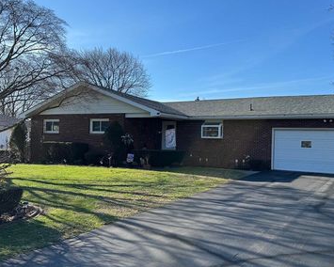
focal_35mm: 33
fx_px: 326
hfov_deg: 54.1
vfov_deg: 44.5
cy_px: 144
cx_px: 188
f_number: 1.78
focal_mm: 6.76
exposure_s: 1/2959
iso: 80
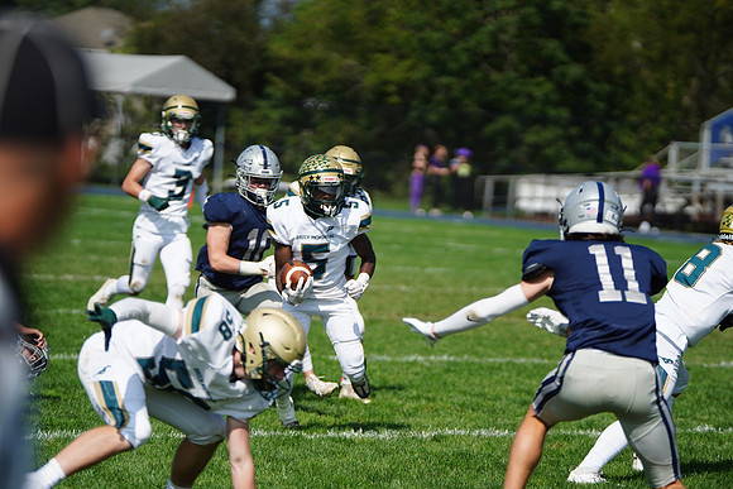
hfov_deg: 10.4
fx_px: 4012
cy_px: 244
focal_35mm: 197
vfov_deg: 7.0
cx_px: 366
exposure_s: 1/6400
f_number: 2.8
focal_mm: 197
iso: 400
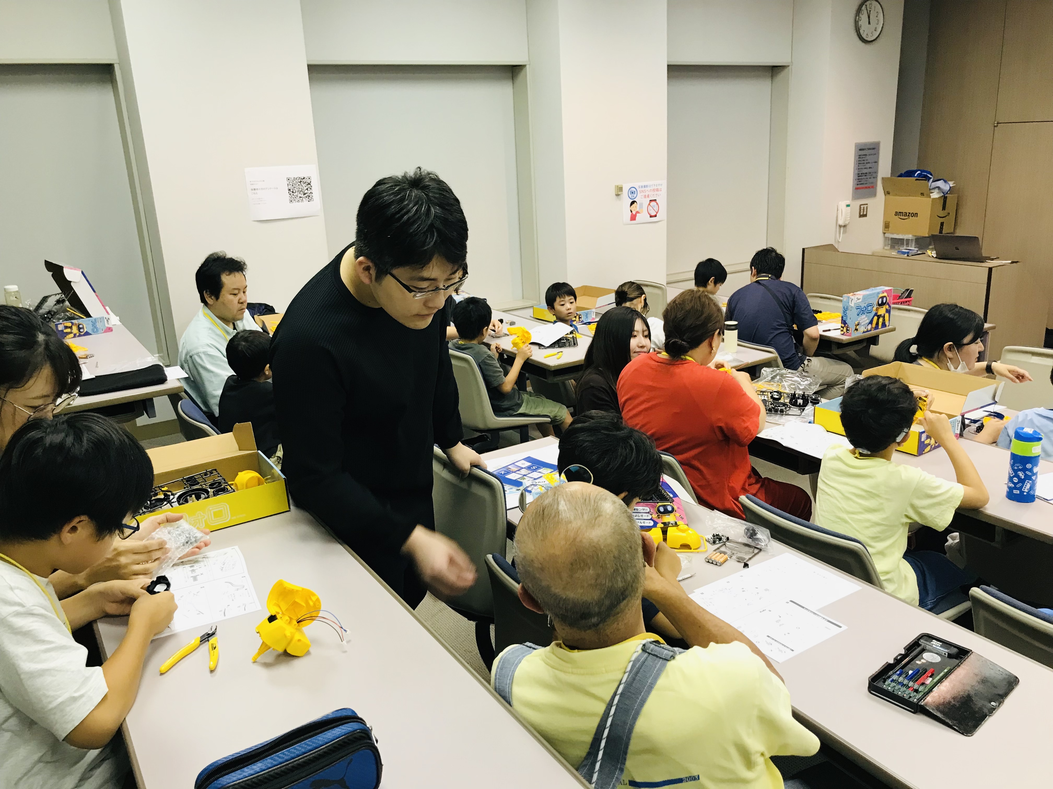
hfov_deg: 63.4
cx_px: 526
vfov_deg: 49.7
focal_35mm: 28
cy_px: 394
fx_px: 852
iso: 40
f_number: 1.8
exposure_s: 1/20
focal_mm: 3.99
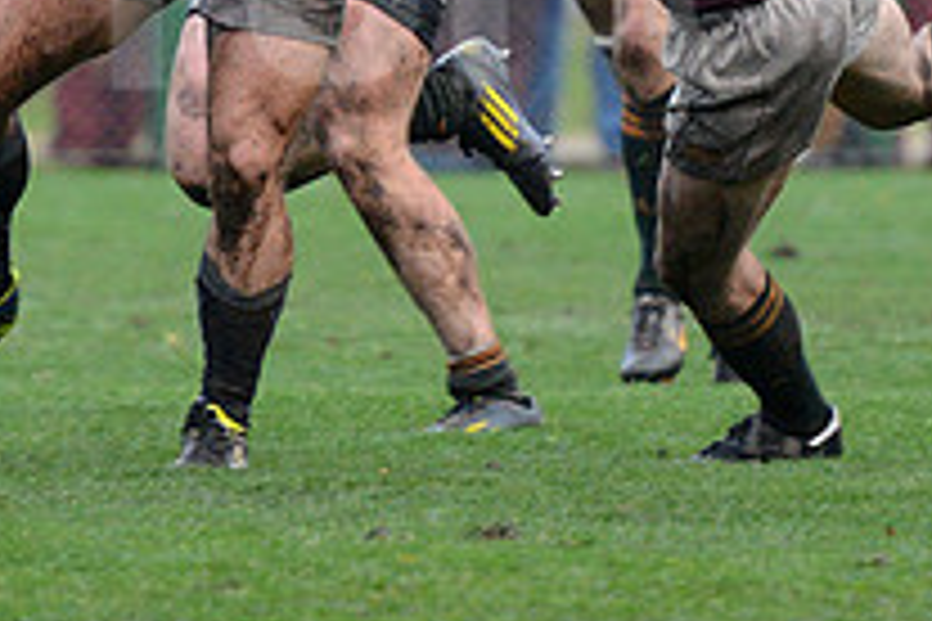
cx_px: 257
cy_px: -65
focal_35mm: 758
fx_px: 19622
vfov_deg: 1.8
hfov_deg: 2.7
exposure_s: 1/500
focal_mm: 270
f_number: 4
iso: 3200
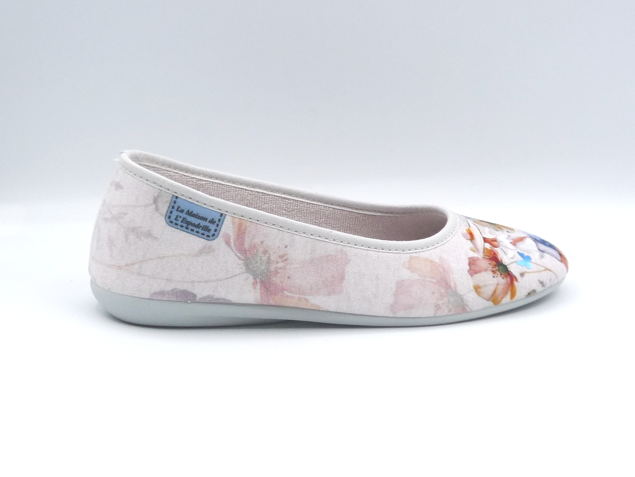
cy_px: 238
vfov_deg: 29.7
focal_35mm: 49
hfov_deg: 38.9
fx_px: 899
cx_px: 318
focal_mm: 4.9
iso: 100
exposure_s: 1/250
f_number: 5
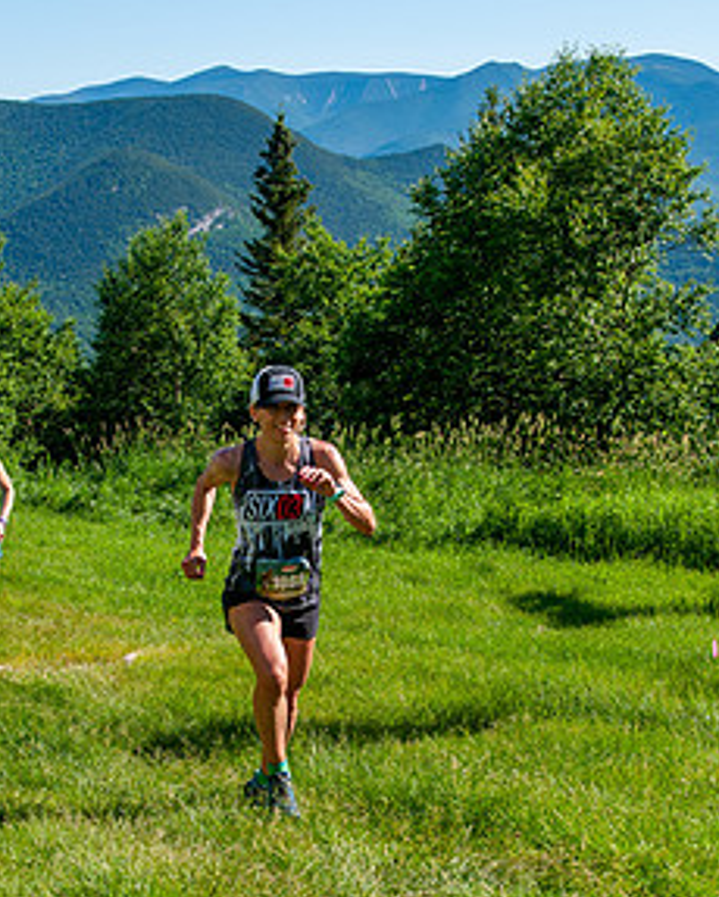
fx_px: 1993
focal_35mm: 75
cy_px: 606
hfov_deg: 20.4
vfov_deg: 25.2
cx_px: 286
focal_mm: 34
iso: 200
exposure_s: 1/400
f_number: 8
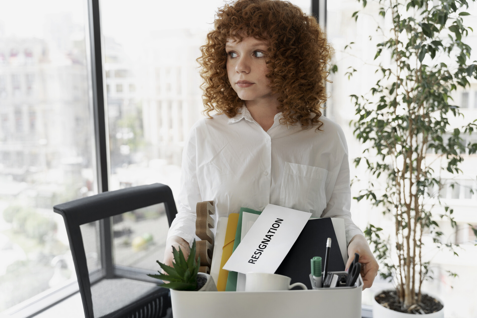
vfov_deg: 35.3
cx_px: 238
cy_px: 159
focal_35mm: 38
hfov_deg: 51.0
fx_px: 499
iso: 250
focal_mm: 37.7
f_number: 3.2
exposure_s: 1/160
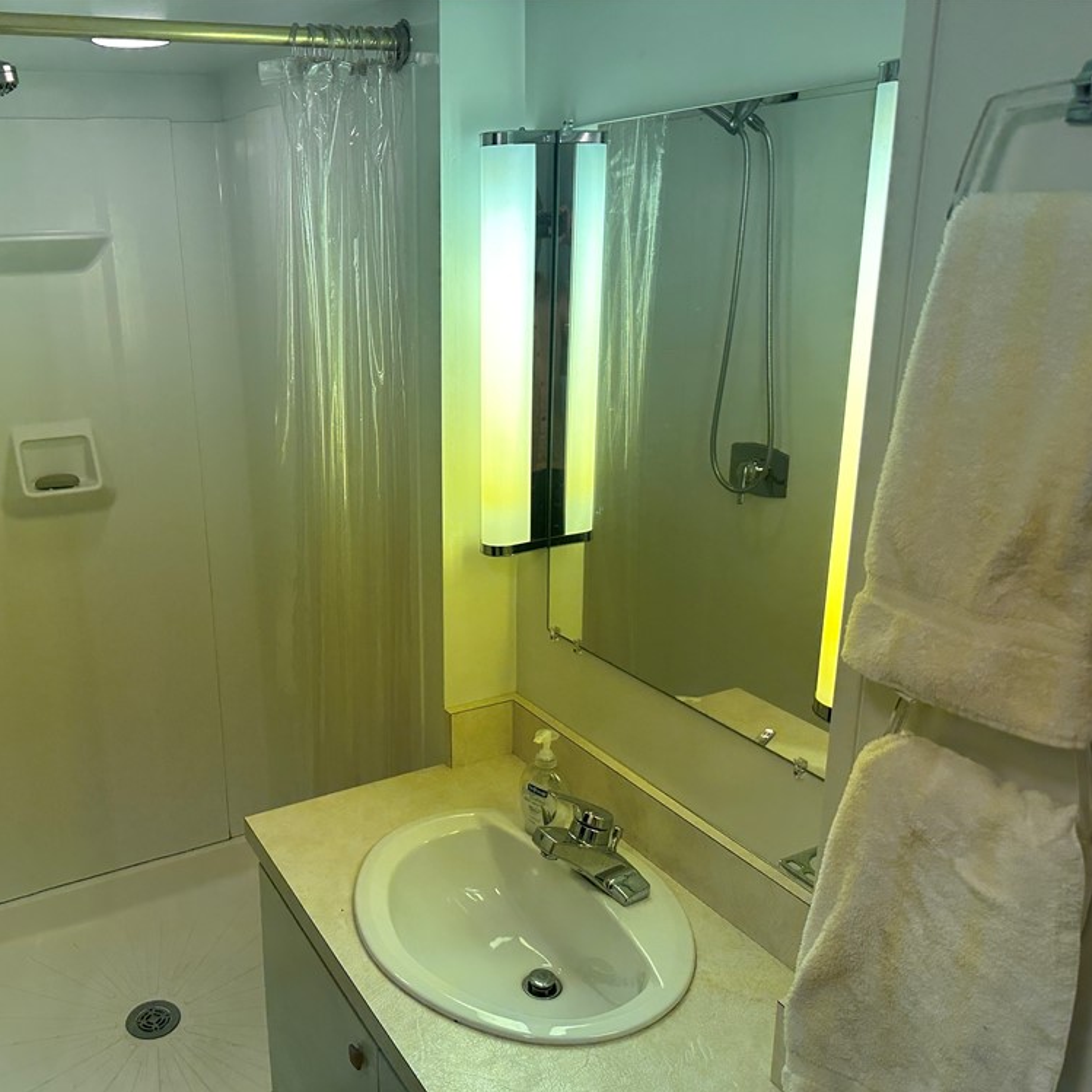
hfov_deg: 54.6
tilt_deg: -16.5
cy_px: 557
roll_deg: +1.3
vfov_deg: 55.6
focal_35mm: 29
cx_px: 372
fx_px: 1035
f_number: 1.78
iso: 160
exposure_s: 1/120
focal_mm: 6.86
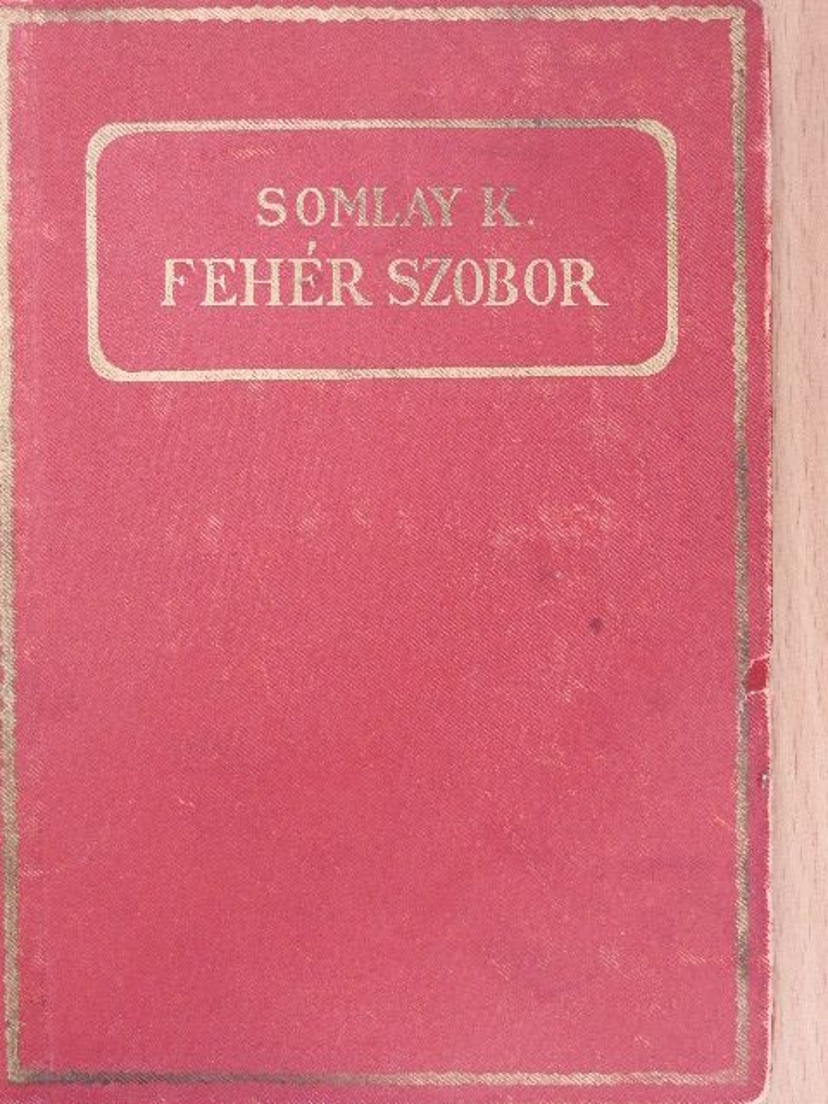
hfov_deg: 14.1
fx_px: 3349
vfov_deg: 18.7
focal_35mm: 105
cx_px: 414
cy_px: 552
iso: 400
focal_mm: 18.8
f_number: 4.8
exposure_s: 1/25
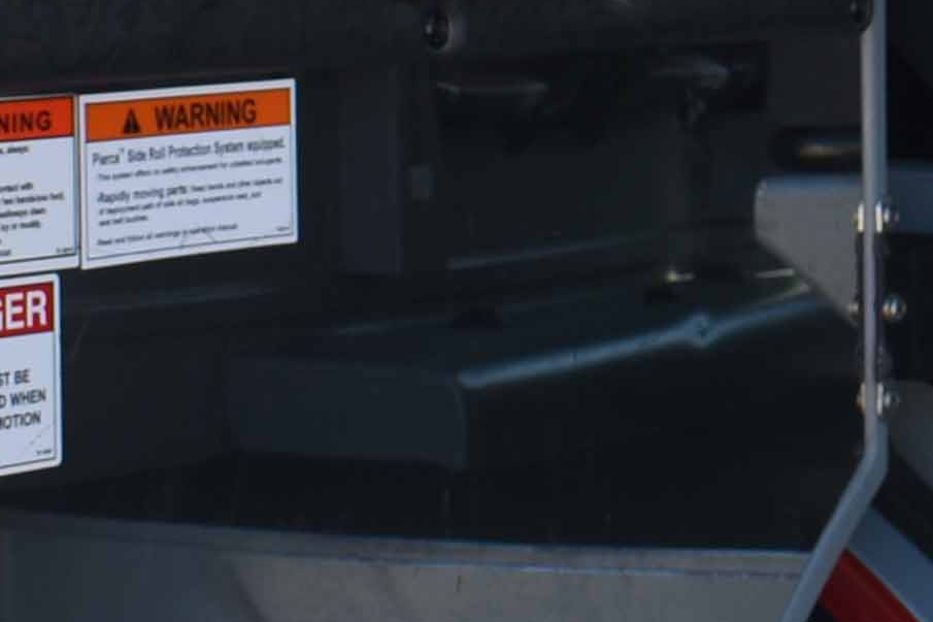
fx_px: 4638
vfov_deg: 7.6
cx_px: 1353
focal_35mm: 179
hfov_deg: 11.1
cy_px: -126
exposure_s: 1/125
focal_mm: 18
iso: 100
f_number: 5.6
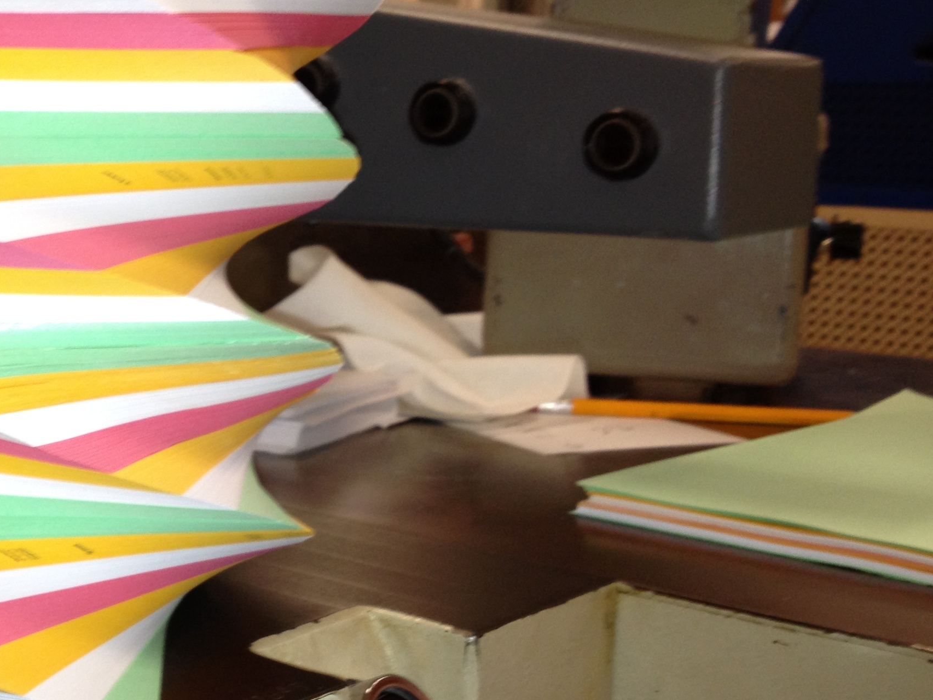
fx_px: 1806
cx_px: 40
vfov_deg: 21.9
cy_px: 380
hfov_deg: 27.6
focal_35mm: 67
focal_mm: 4.28
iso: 64
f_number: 2.4
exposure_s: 1/20
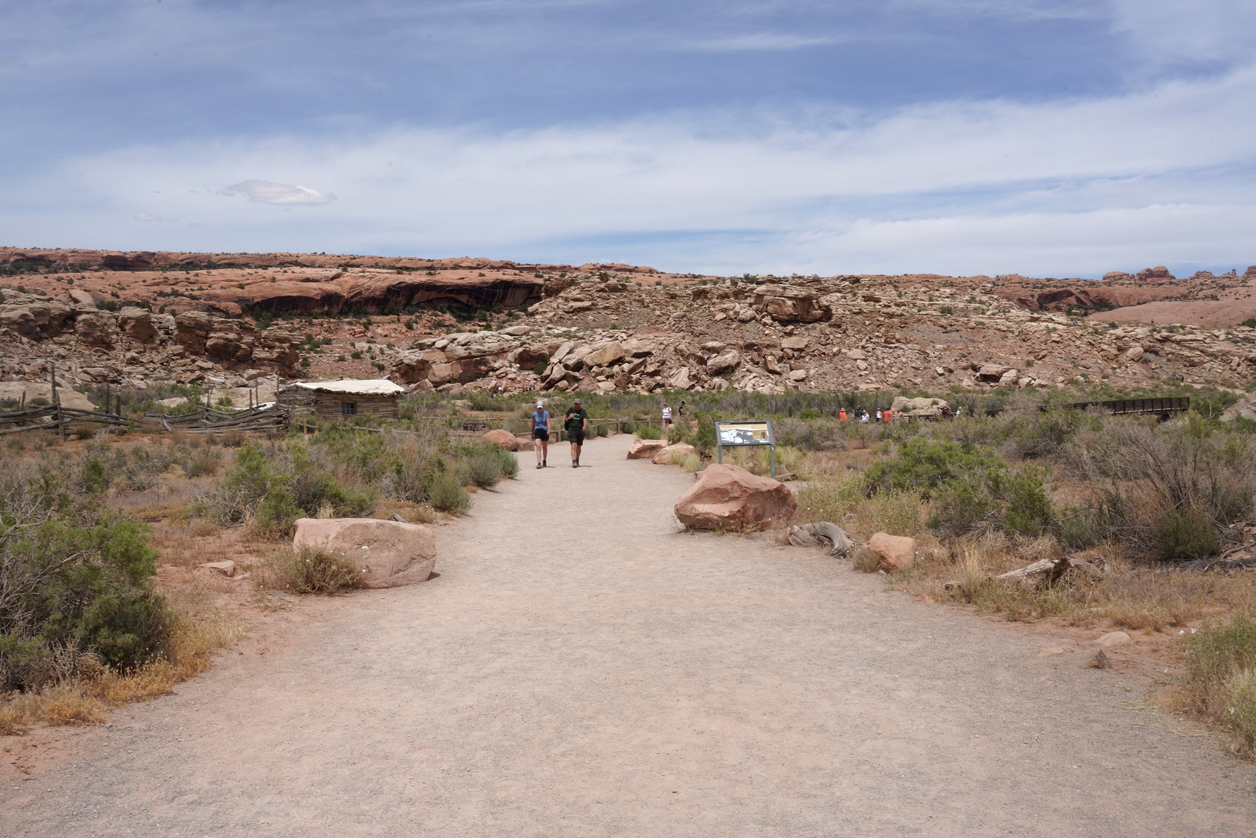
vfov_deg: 35.1
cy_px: 419
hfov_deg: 50.7
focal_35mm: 38
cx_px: 628
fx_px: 1326
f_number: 20
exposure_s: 1/100
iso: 100
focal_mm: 38
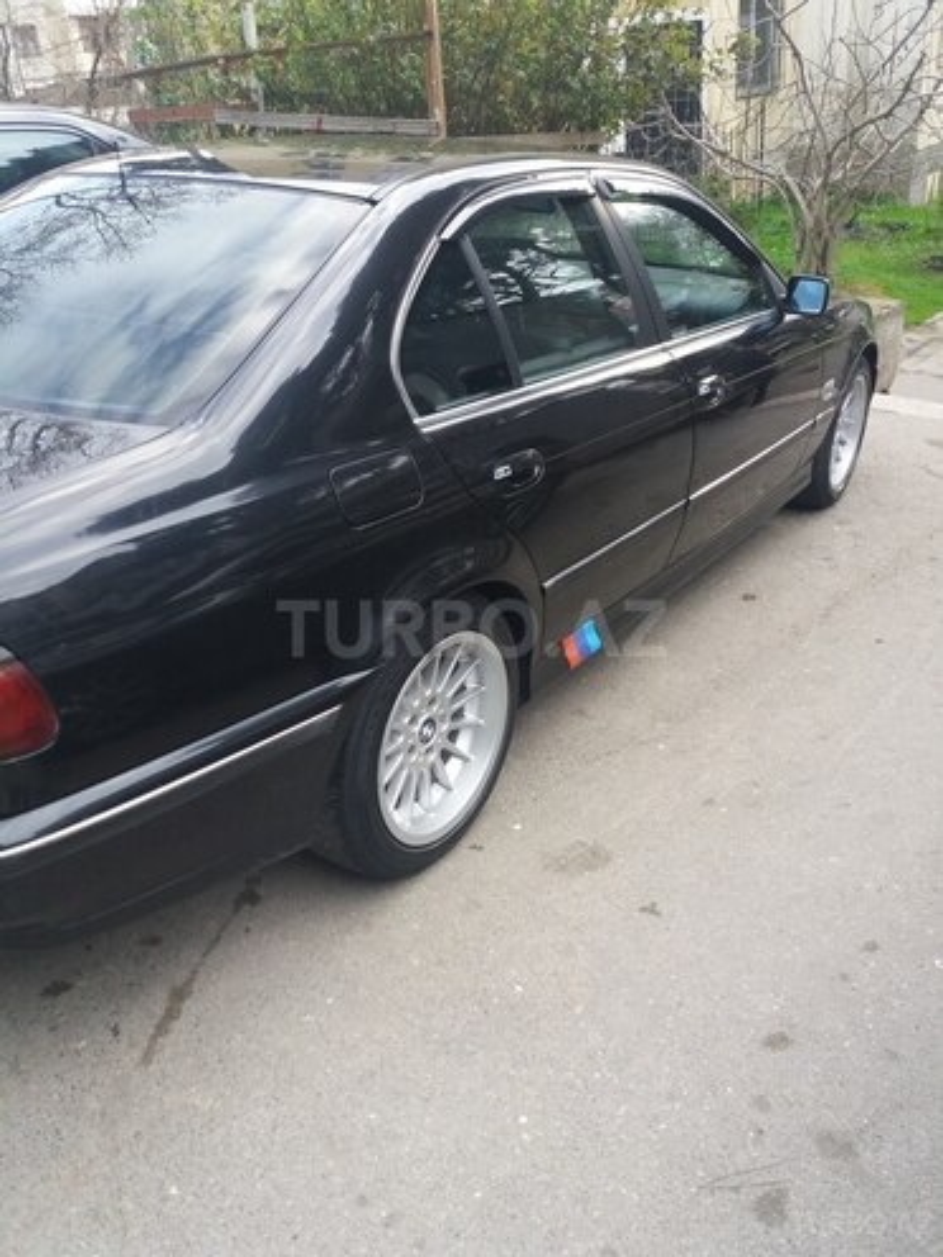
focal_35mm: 28
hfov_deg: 49.7
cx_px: 472
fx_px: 1017
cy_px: 628
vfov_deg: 63.4
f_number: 1.9
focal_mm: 3.7
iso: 100
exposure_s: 1/120
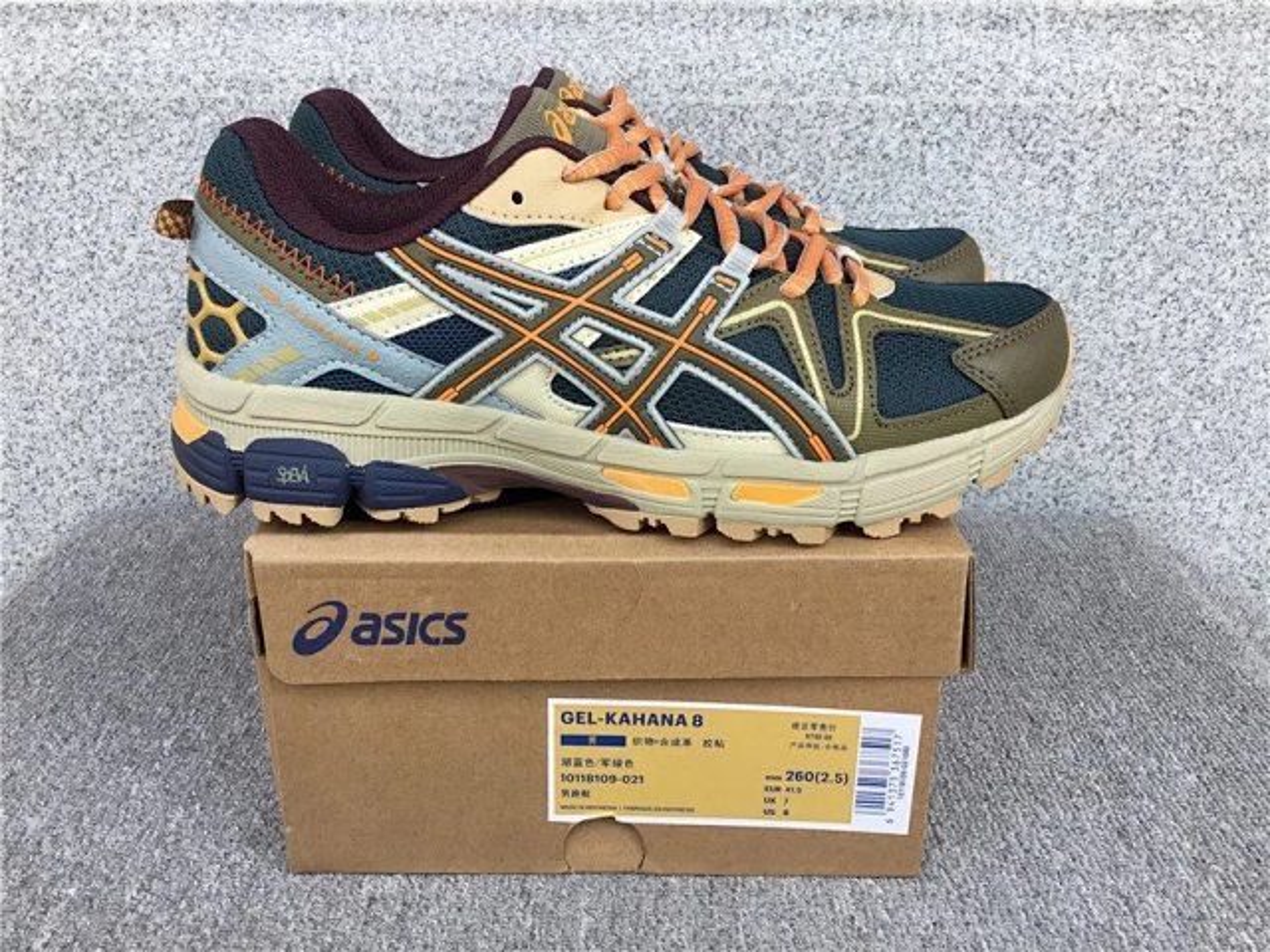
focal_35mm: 31
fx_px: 1137
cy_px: 476
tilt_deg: -21.7
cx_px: 635
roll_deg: +0.1
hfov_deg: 58.4
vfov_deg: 45.4
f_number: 2.4
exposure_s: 1/217
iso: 25
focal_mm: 3.3
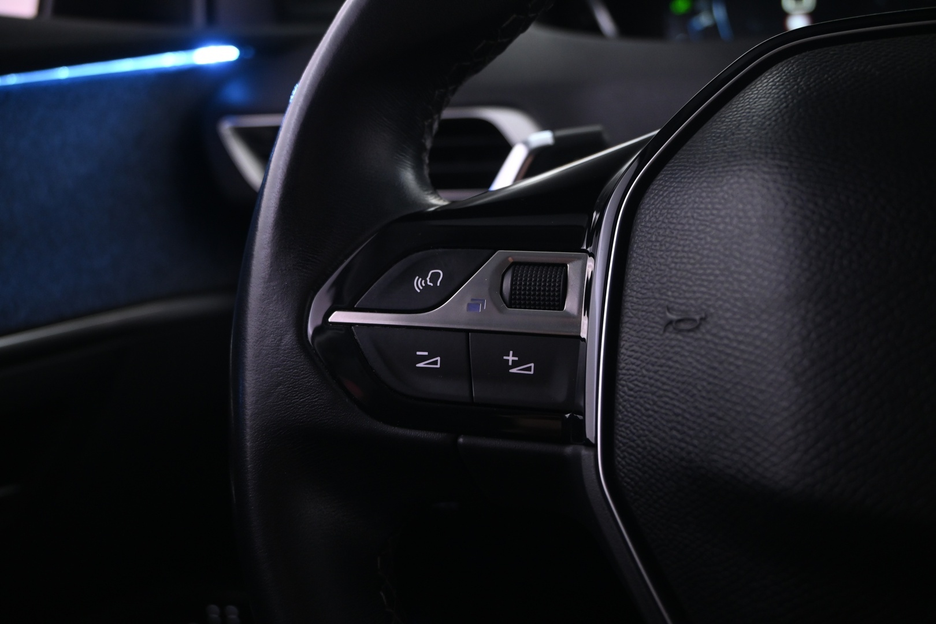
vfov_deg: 40.8
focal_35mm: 32
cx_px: 468
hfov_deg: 58.3
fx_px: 838
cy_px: 312
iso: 1000
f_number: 4
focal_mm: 21.5
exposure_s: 1/10
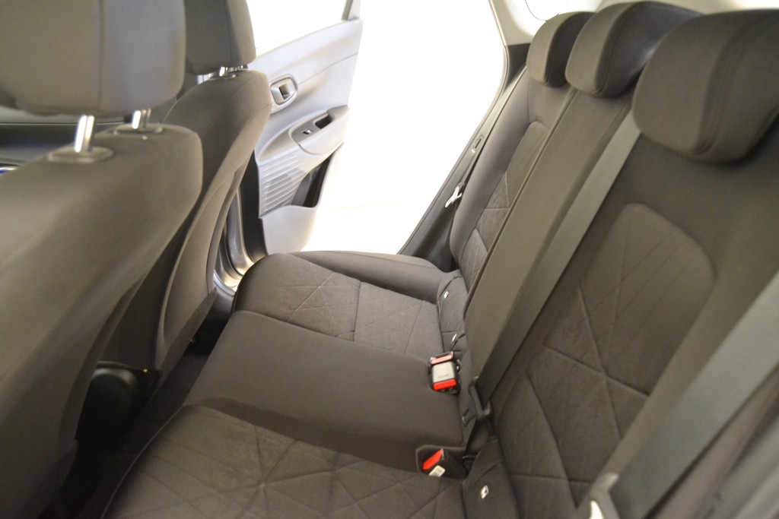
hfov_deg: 64.5
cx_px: 390
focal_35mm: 28
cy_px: 260
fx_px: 617
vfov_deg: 45.7
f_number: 3.5
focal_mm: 19
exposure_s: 1/13
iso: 3200
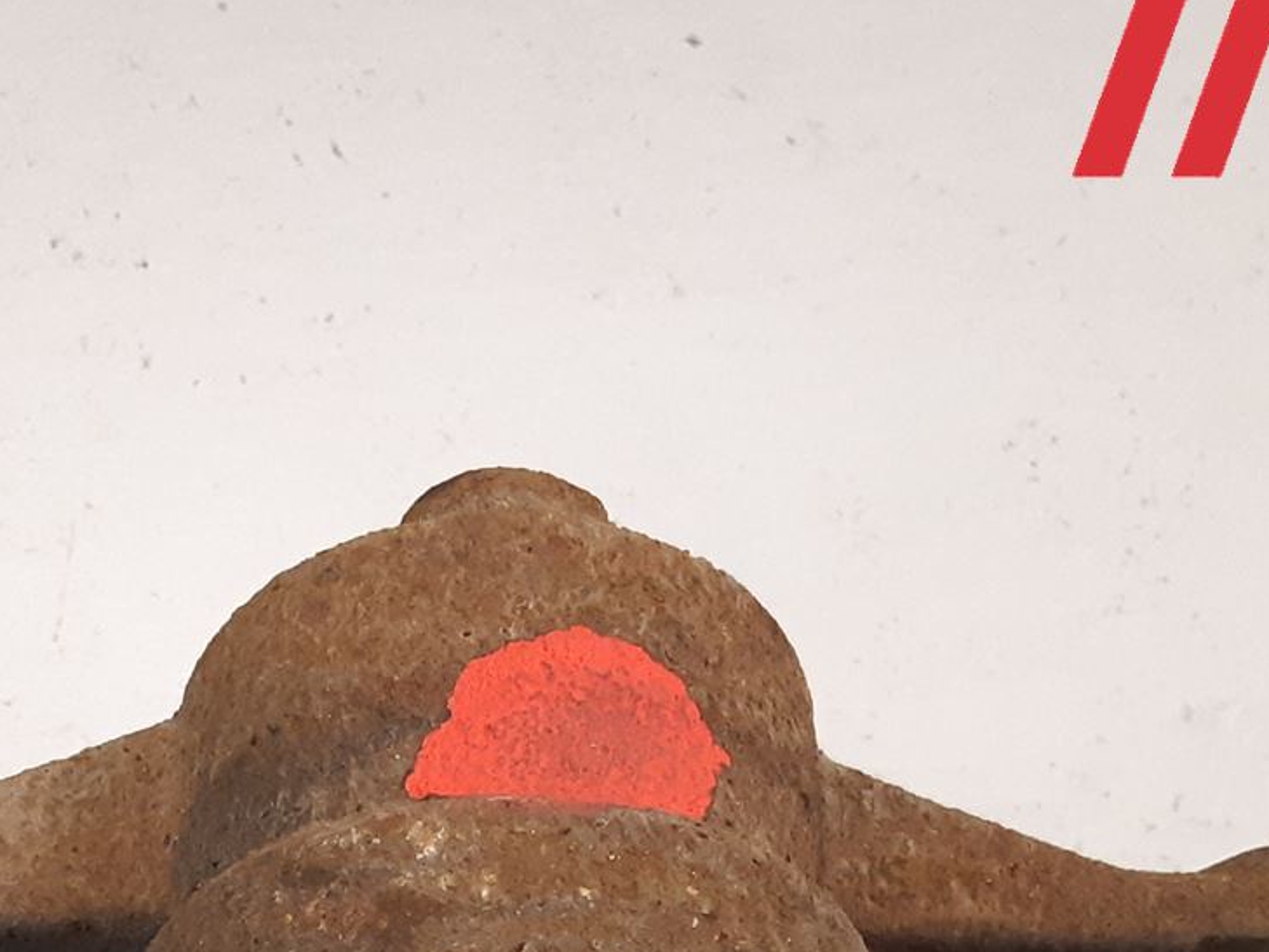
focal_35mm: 73
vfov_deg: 18.8
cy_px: 1220
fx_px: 2677
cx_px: 359
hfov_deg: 26.4
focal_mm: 3.93
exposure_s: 1/50
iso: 320
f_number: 1.7
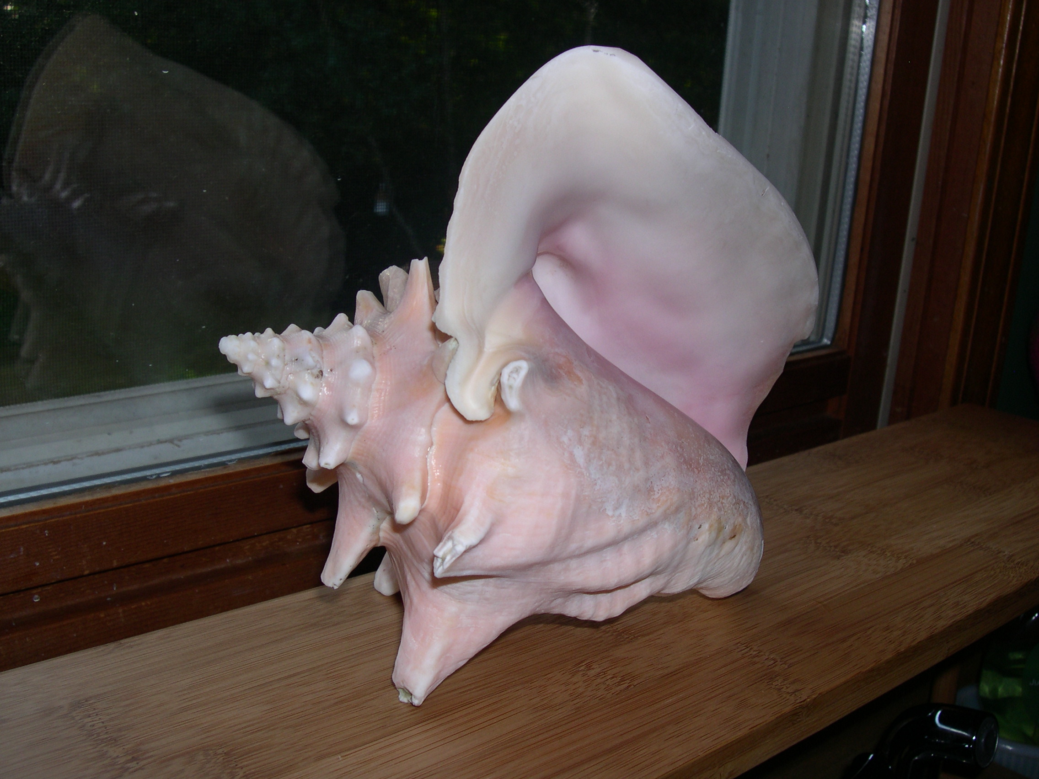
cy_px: 390
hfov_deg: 49.0
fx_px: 1141
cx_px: 520
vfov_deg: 37.7
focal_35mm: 38
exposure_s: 1/30
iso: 100
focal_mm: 8
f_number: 7.6
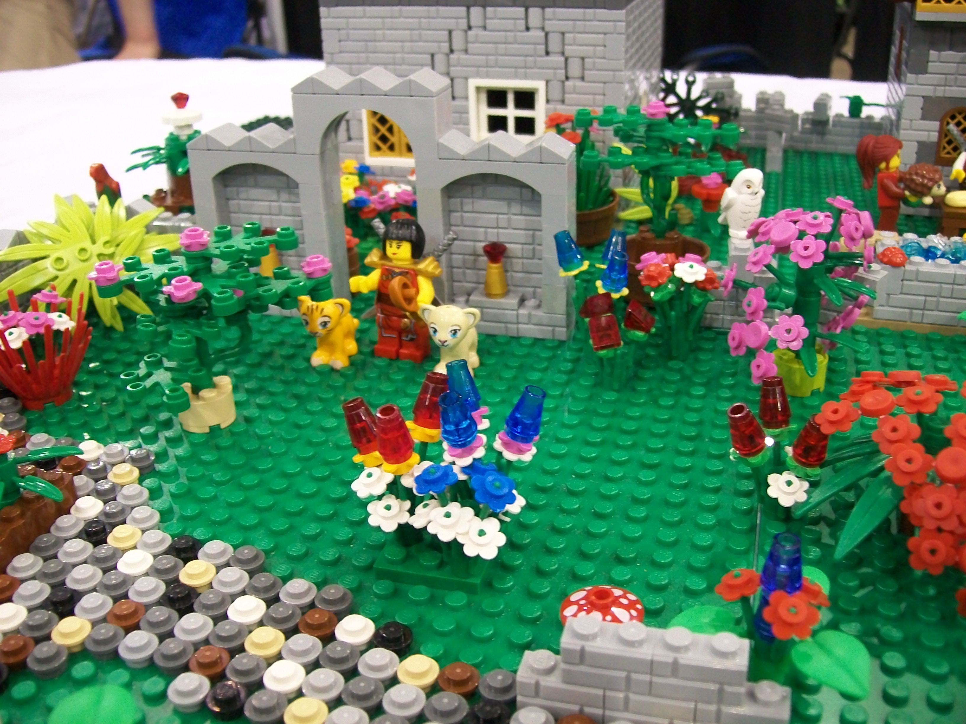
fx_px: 1005
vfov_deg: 39.7
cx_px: 483
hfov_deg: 51.4
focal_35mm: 36
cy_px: 362
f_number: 2.7
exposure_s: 1/15
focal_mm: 6
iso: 160
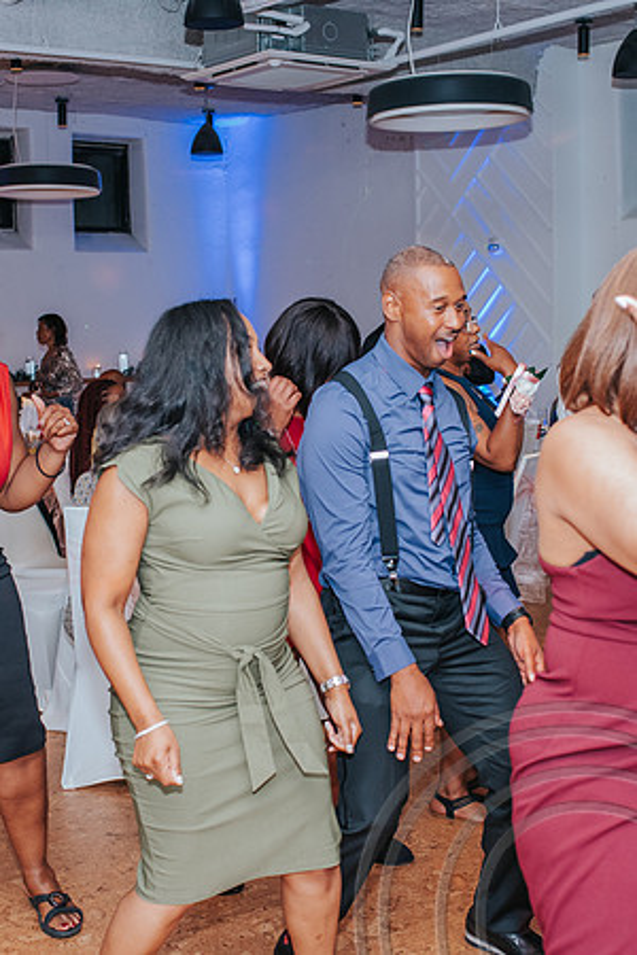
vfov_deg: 37.9
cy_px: 478
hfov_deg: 25.7
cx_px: 267
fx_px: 1392
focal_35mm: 52
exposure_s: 1/200
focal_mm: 35
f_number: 3.5
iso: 2200
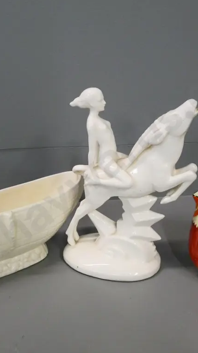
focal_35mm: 44
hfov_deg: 27.1
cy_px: 175
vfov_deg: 46.4
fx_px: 411
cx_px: 94
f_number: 5
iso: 3200
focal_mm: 15
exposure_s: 1/160
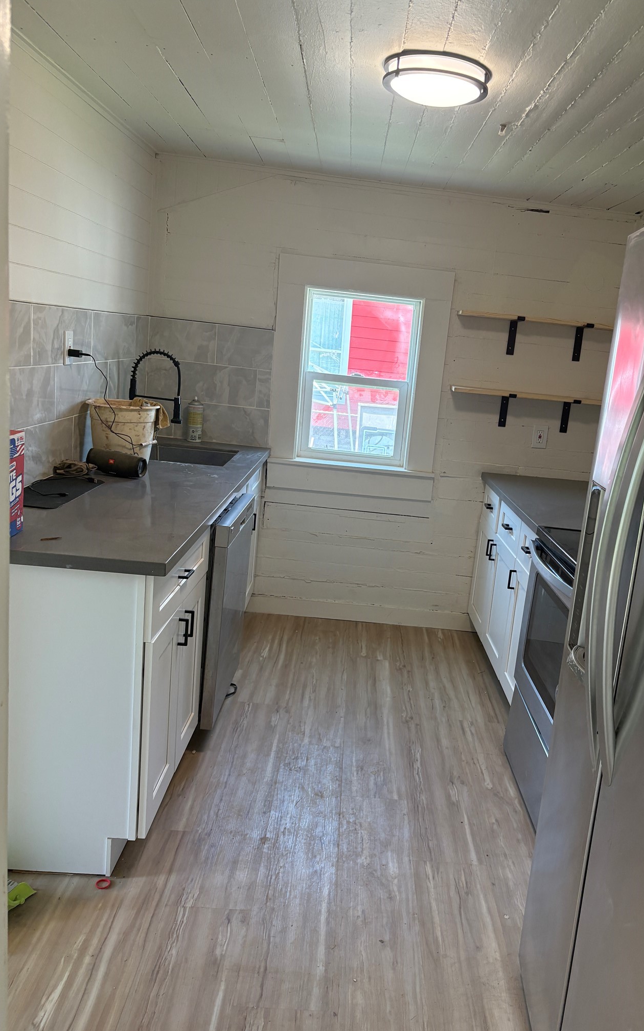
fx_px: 786
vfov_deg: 66.5
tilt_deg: -11.0
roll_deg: -7.0
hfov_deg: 44.3
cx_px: 385
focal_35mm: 28
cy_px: 523
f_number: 1.6
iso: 125
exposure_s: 1/127
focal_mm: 5.96
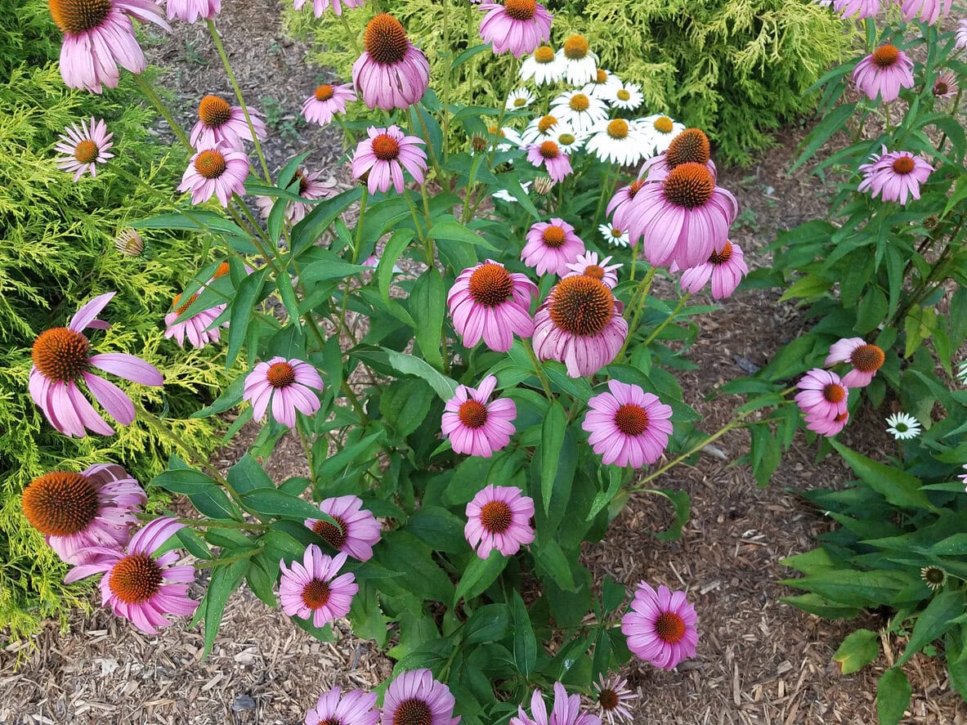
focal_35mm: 26
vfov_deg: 53.1
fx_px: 726
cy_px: 362
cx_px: 484
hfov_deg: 67.3
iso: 200
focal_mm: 4.2
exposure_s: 1/60
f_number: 1.7
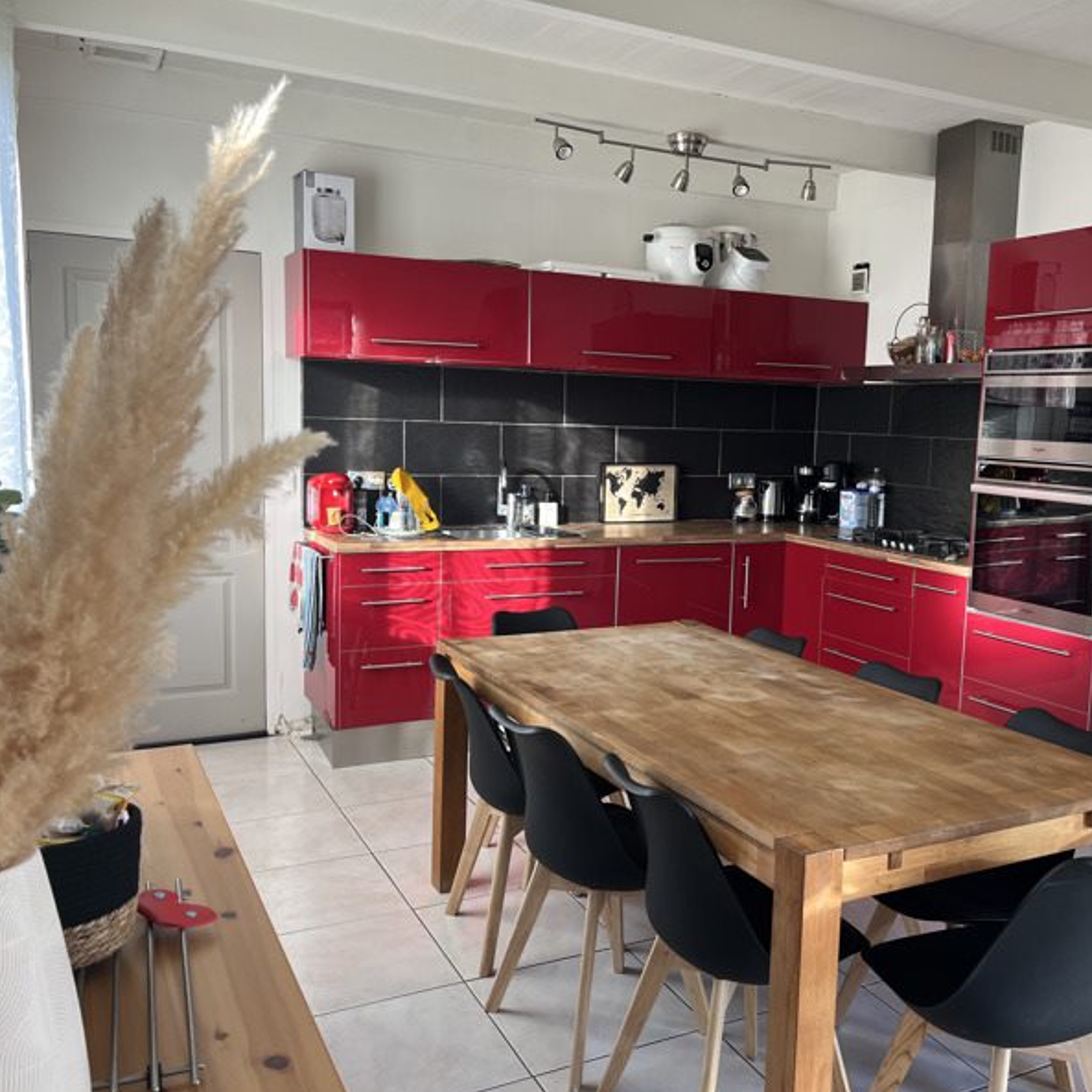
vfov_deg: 52.5
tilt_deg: -7.3
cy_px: 547
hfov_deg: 52.2
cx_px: 654
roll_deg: -1.9
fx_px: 1106
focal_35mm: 31
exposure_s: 1/122
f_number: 1.6
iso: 64
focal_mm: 5.1
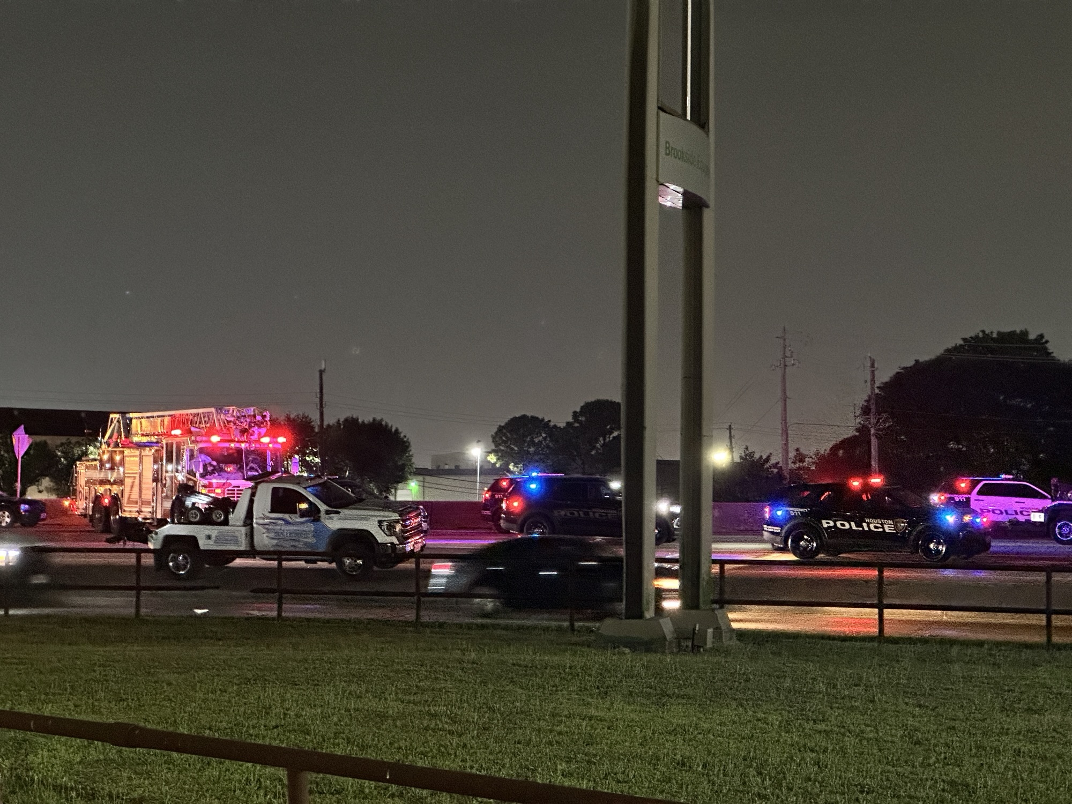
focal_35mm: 77
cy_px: 402
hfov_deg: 25.3
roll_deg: -0.9
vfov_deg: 19.1
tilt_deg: +2.8
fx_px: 2385
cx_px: 536
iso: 2000
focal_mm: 9
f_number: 2.8
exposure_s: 1/17
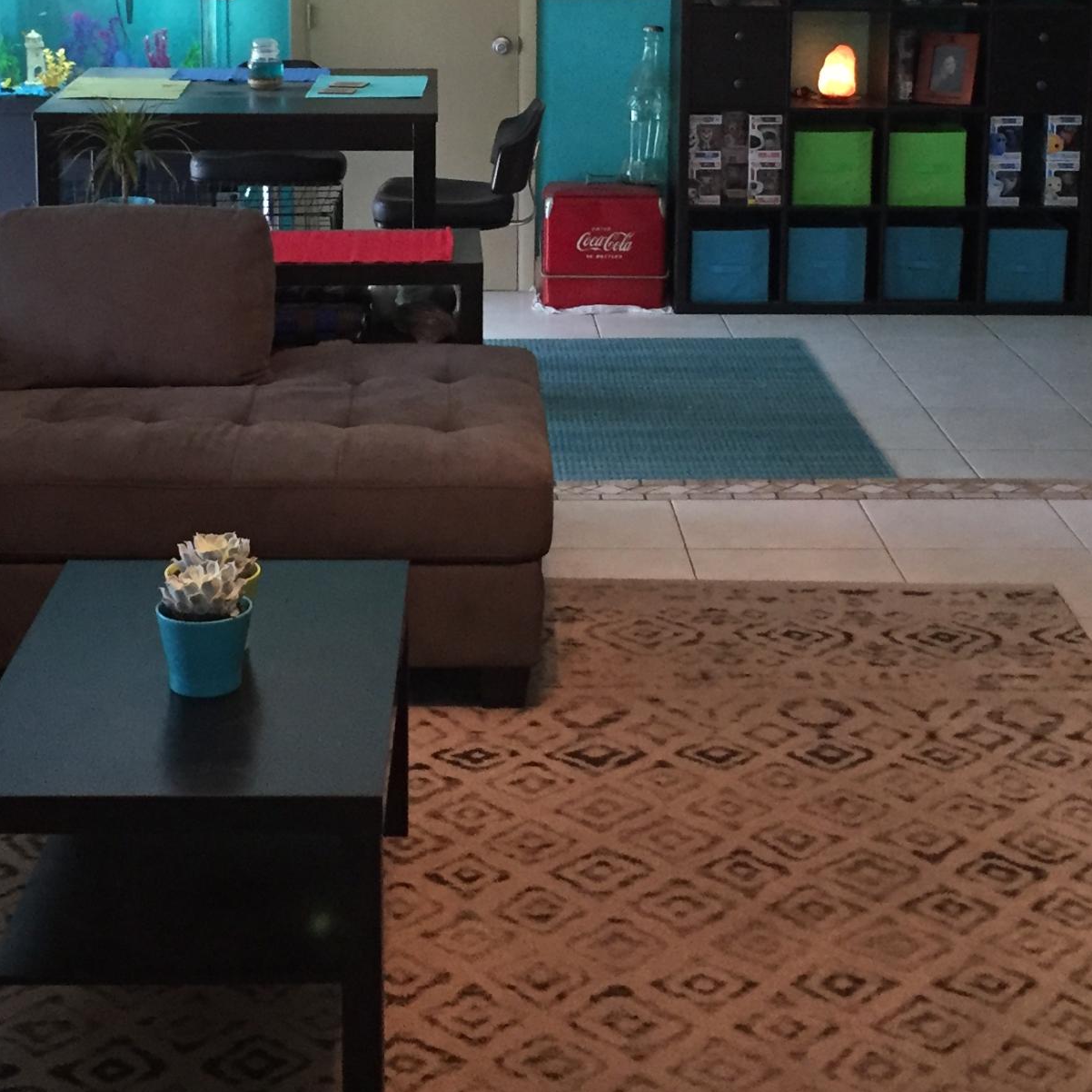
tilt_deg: -10.3
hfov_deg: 26.9
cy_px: 243
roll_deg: -1.2
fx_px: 2284
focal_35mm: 64
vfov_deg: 26.5
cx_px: 487
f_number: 2.2
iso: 200
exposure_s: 1/30
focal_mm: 4.15
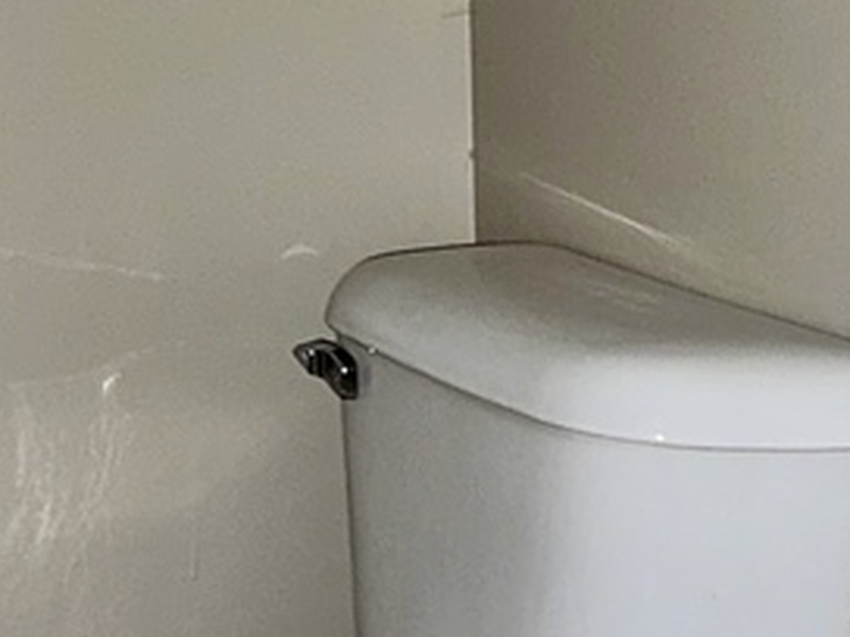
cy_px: -125
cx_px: 16
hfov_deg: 15.3
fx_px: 3119
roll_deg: +0.9
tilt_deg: -2.9
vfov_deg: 11.4
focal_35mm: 127
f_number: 1.78
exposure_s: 1/4
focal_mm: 6.86
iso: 100
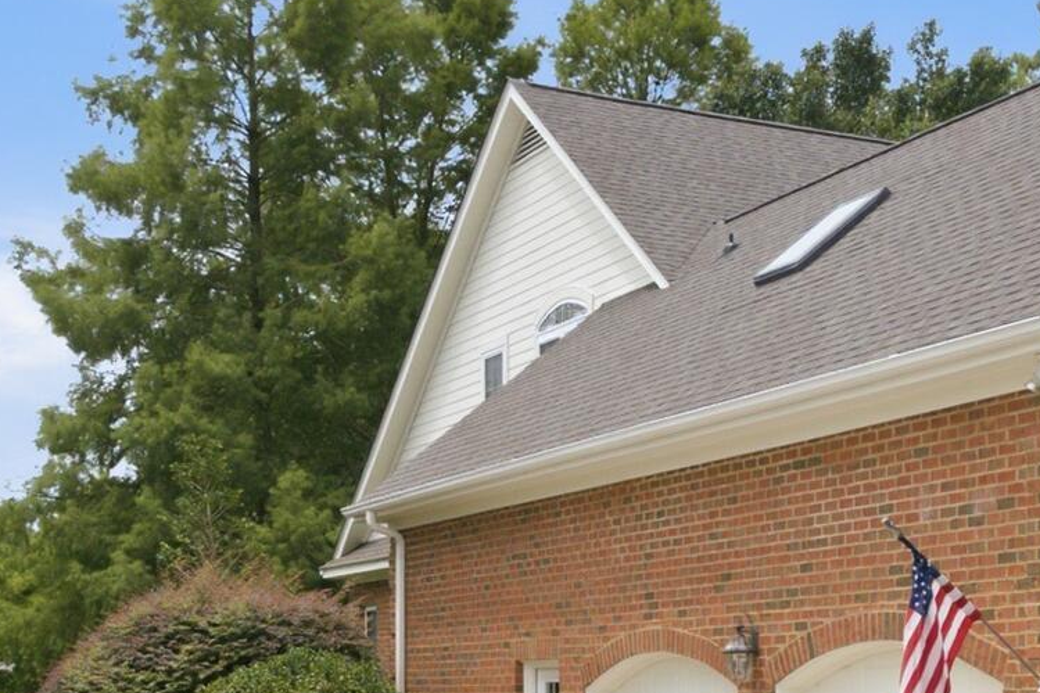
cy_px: 703
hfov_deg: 29.4
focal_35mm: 68
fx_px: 1964
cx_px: 717
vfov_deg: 19.4
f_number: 6.3
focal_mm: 17
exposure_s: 1/1600
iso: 400
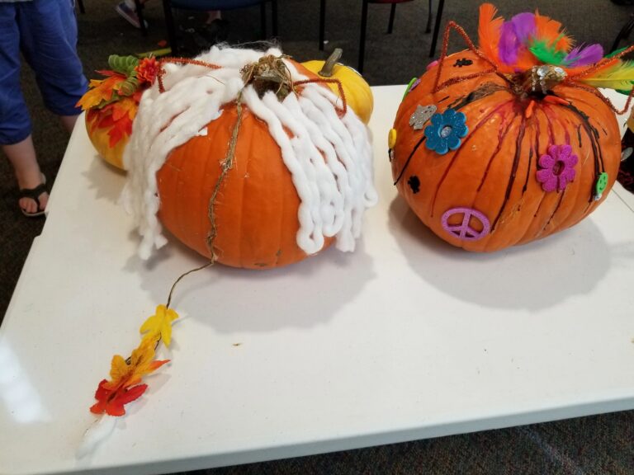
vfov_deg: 53.1
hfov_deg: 67.3
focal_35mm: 26
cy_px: 238
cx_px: 317
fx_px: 476
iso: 125
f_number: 1.7
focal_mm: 4.25
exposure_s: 1/60
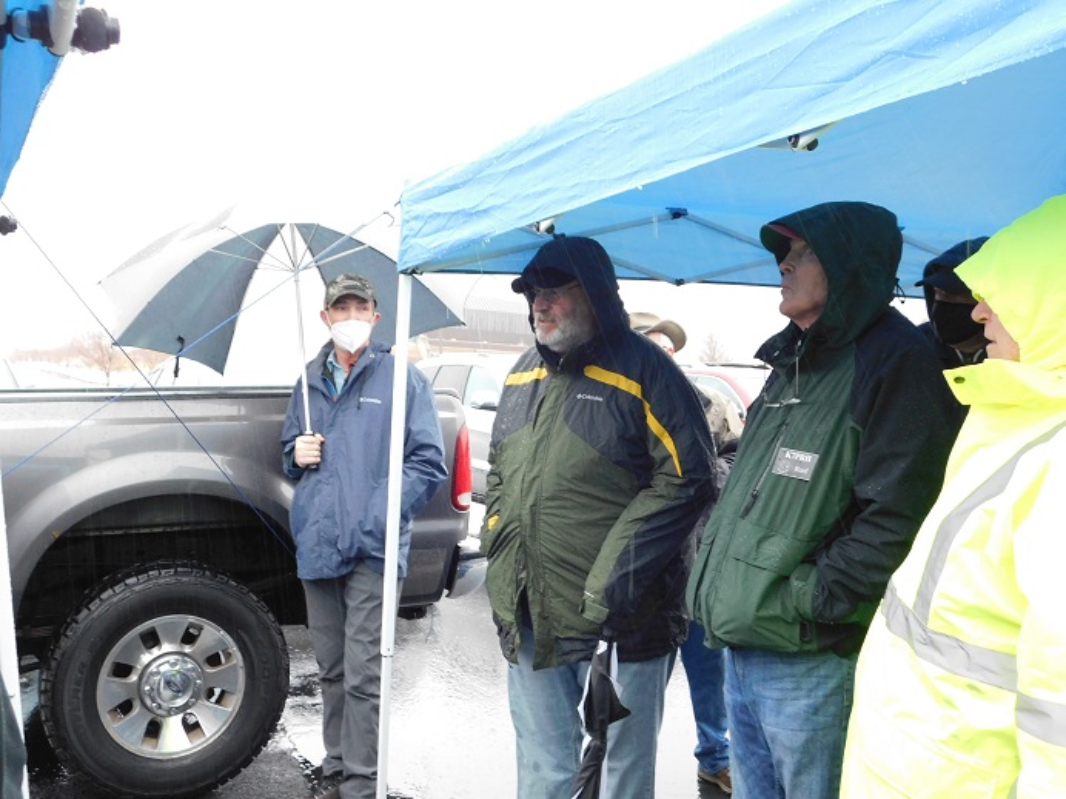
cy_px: 400
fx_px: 1109
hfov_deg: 51.4
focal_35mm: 36
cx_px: 533
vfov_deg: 39.7
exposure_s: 1/30
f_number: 3.5
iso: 360
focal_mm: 6.3
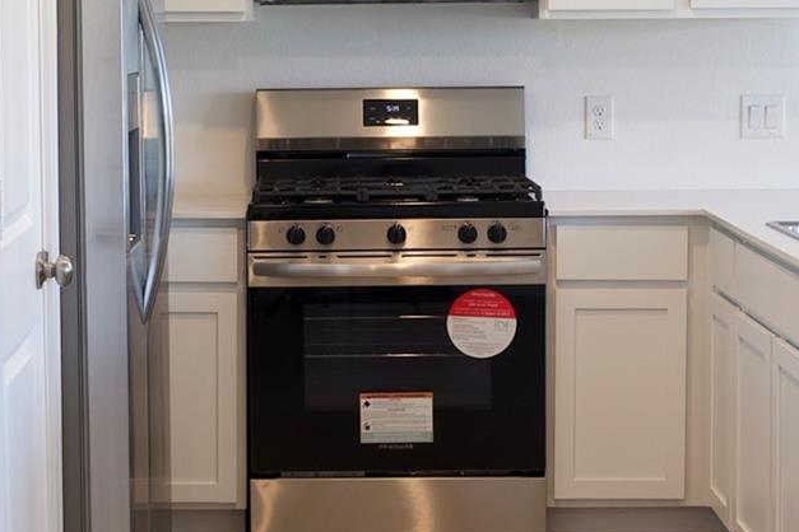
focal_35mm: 98
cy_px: 185
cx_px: 311
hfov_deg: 20.8
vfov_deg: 13.9
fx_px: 2175
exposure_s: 1/5
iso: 100
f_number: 5.6
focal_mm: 20
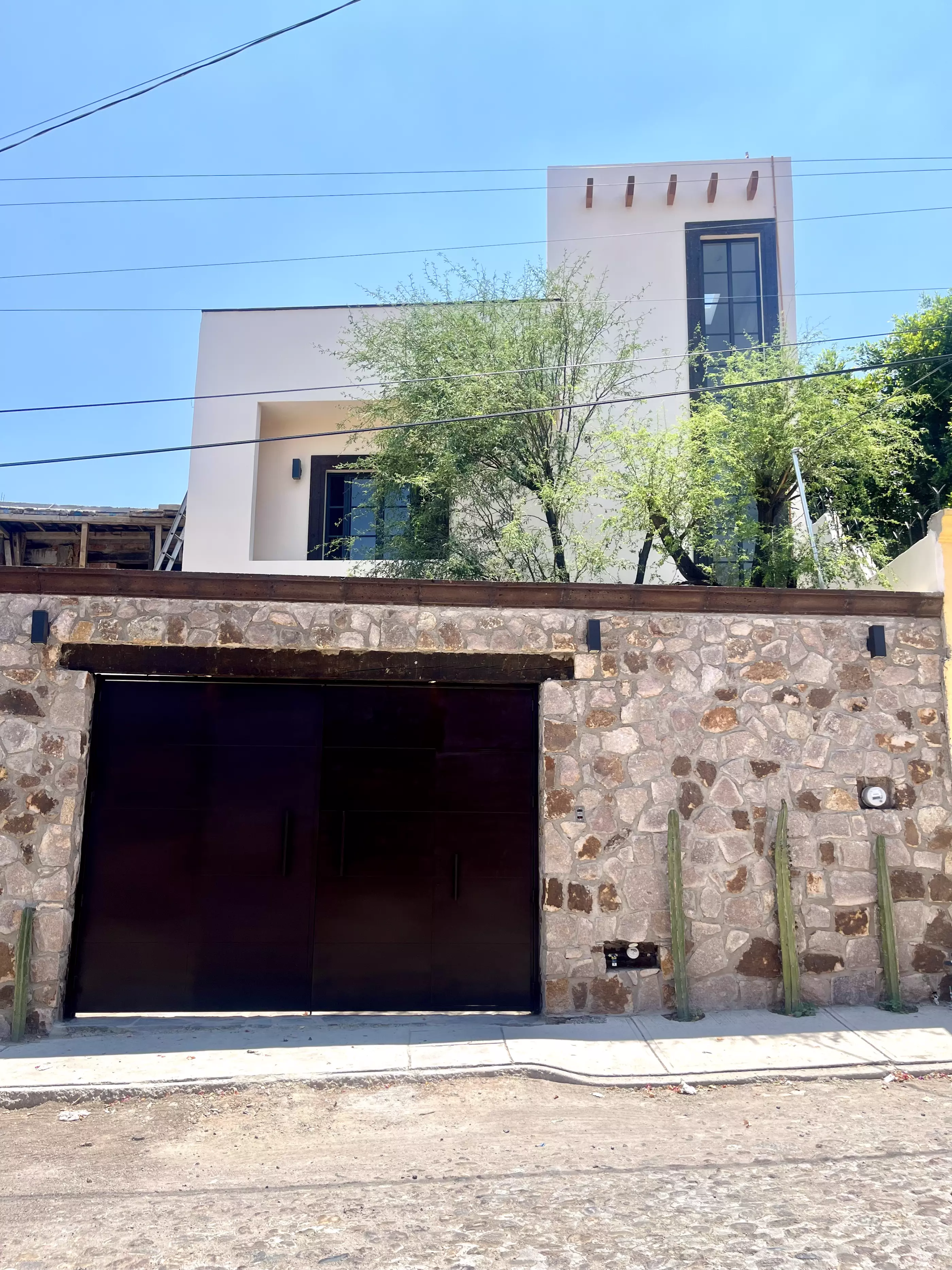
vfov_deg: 67.3
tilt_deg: +10.7
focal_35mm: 26
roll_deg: -0.9
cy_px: 635
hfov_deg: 53.1
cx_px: 476
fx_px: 953
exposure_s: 1/2899
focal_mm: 5.1
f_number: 1.6
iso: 50
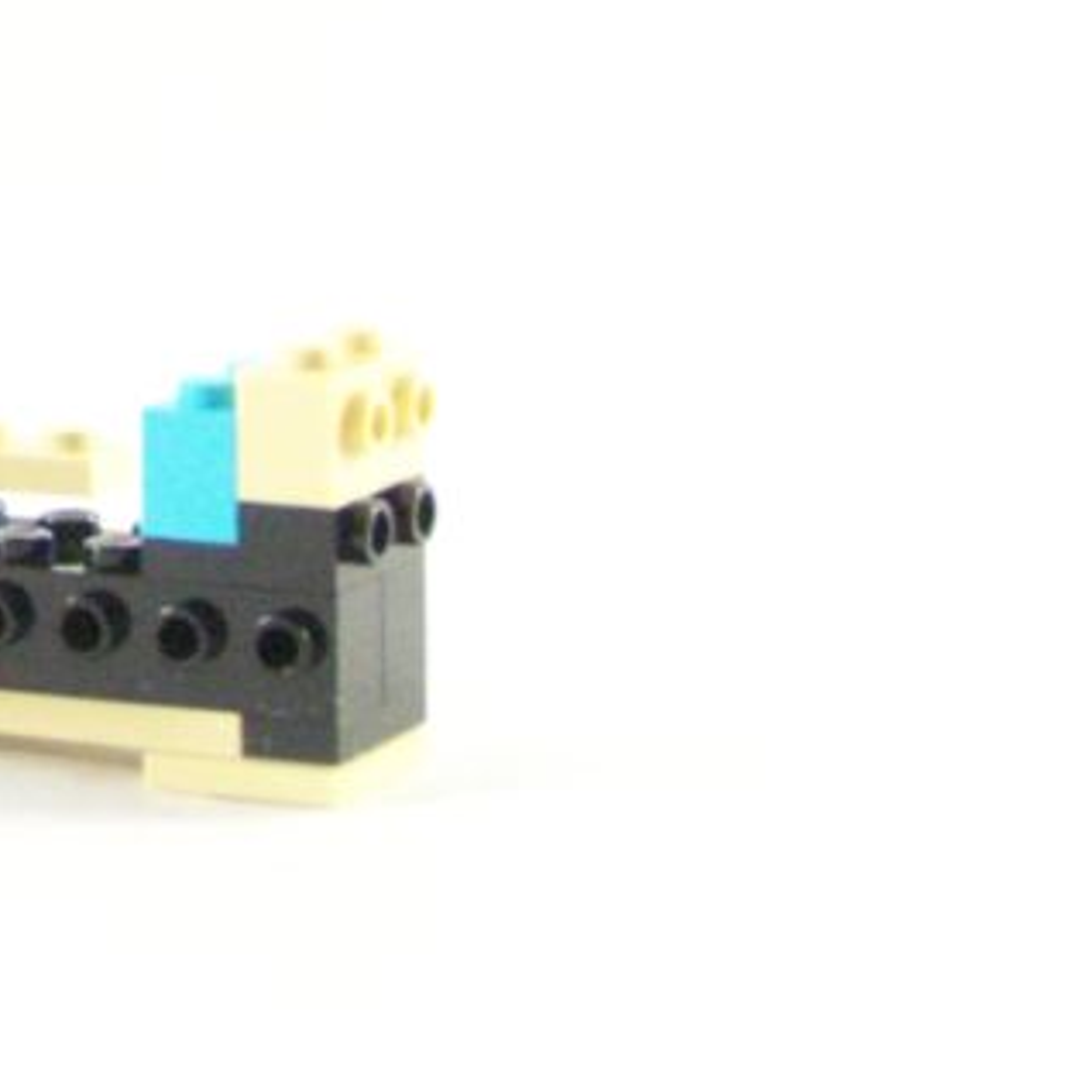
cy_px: -34
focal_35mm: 168
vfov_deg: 10.3
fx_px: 5996
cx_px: -498
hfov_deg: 10.1
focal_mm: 9.8
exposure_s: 1/60
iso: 400
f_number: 3.6
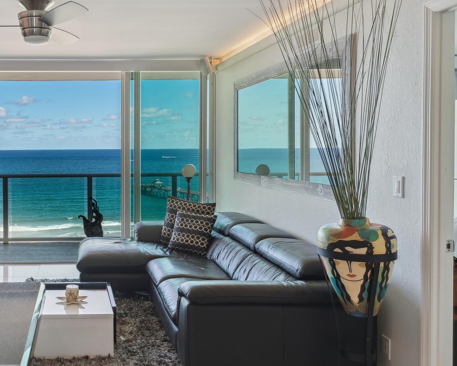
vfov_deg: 42.1
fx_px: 473
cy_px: 157
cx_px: 76
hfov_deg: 47.9
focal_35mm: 35
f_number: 8
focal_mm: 16
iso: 250
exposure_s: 1/60
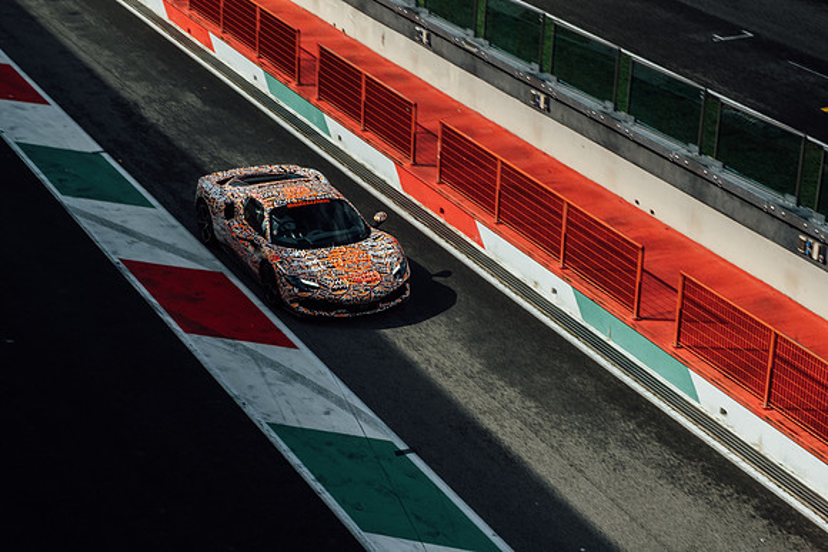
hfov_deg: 24.5
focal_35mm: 83
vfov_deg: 16.5
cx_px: 414
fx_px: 1909
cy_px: 276
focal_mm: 55
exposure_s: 1/125
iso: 400
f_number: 14
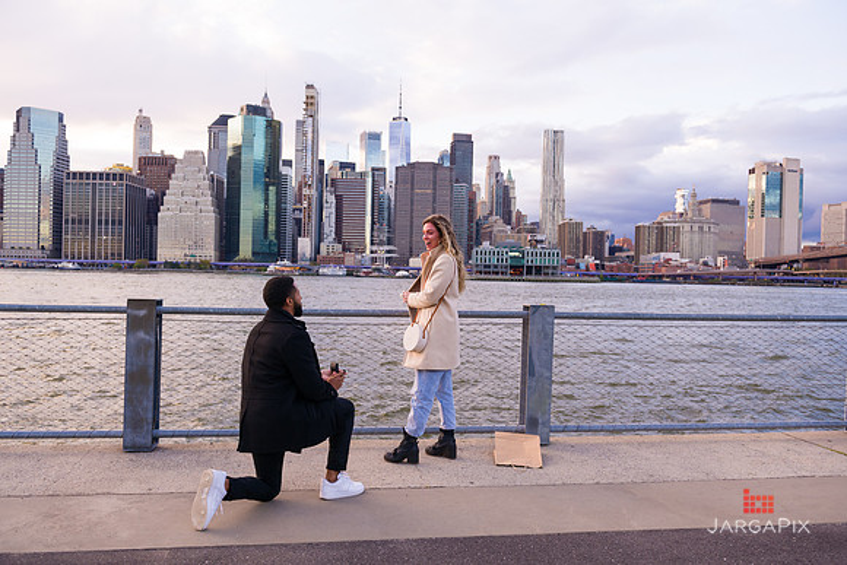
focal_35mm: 28
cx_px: 424
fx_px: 659
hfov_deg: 65.5
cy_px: 282
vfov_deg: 46.4
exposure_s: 1/200
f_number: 4
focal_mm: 28
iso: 250
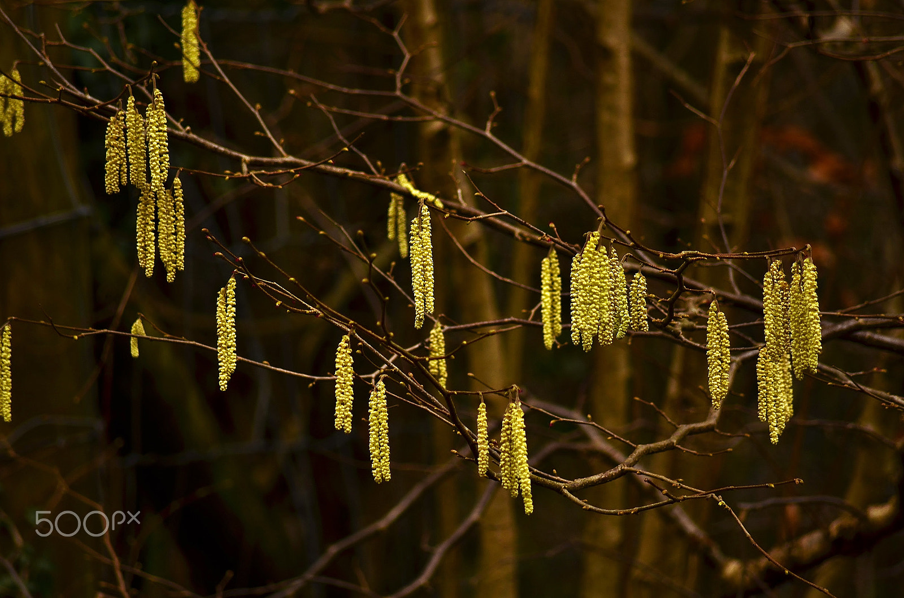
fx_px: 11274
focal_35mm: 450
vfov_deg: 3.0
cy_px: 299
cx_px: 452
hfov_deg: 4.6
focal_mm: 300
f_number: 5.6
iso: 100
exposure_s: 1/200
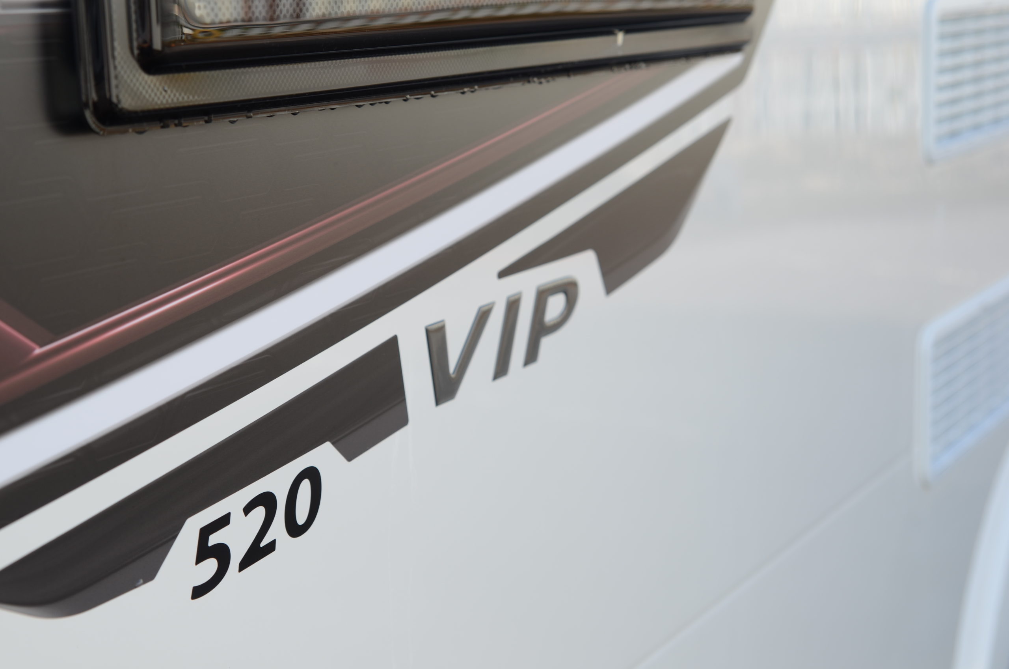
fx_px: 1930
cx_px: 504
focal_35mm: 69
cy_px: 334
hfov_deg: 29.3
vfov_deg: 19.6
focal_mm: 46
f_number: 4.5
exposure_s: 1/80
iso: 100
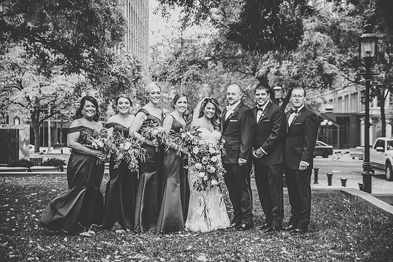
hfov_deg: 30.5
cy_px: 131
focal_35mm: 66
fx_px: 721
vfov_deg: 20.6
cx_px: 196
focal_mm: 66
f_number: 3.2
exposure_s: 1/1000
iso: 1250
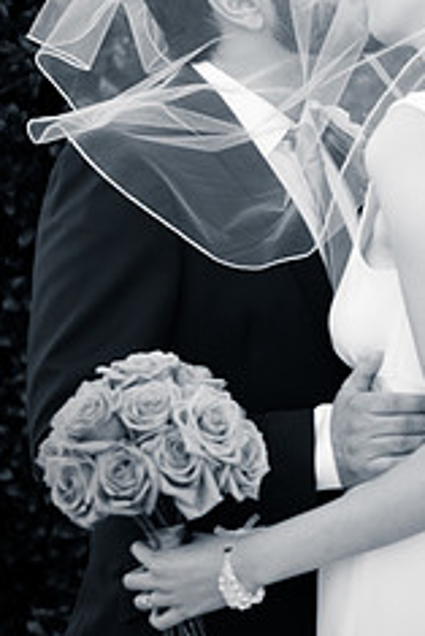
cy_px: 152
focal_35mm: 201
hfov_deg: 6.8
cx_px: 348
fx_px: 3554
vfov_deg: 10.2
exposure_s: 1/125
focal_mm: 70
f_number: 2.8
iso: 100
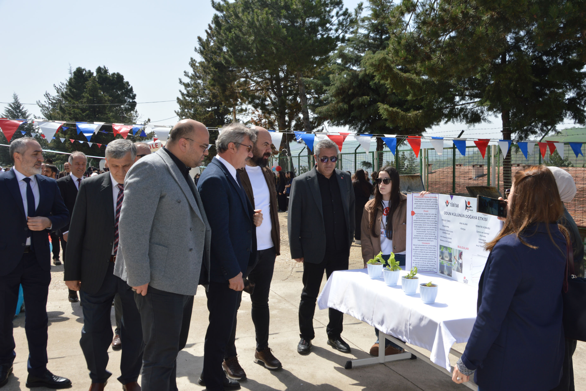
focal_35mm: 33
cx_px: 293
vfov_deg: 40.0
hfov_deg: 57.2
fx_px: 537
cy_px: 196
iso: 100
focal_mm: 22
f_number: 11
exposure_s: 1/200
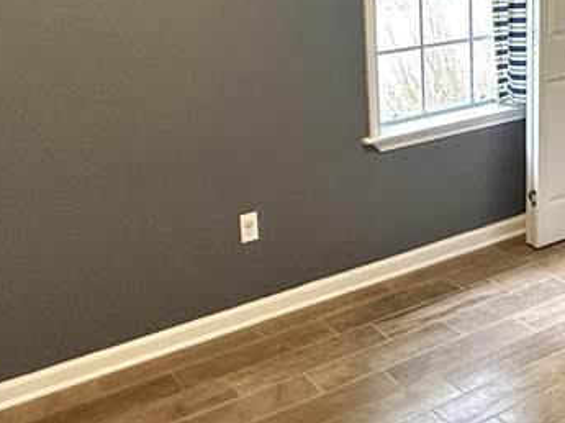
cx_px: 434
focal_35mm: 52
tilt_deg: -13.2
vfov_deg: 27.3
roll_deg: +1.3
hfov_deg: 35.9
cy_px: 70
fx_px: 848
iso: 500
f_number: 2.2
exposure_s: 1/60
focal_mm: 2.22
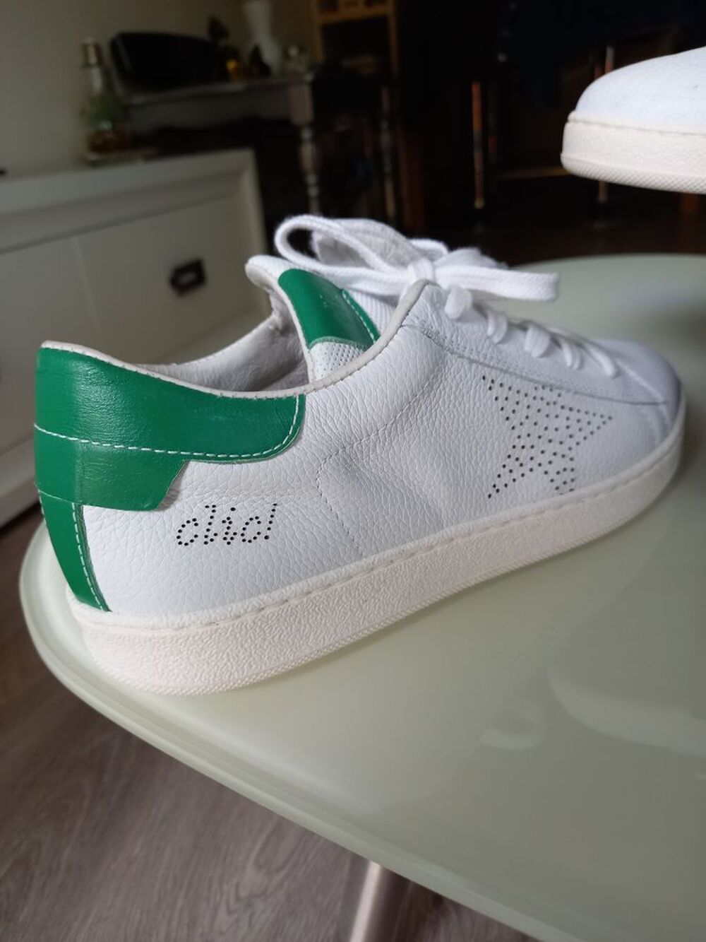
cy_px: 471
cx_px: 353
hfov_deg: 54.9
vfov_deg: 69.4
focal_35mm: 25
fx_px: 680
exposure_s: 1/50
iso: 250
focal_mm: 4.65
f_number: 1.8
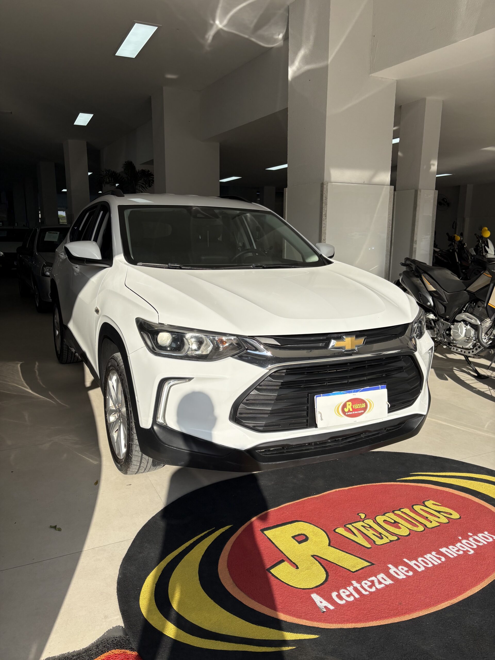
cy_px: 330
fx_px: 496
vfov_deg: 67.3
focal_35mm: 26
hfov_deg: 53.1
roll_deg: -0.7
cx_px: 248
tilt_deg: -10.0
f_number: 1.6
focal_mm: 5.96
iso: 50
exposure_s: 1/2747
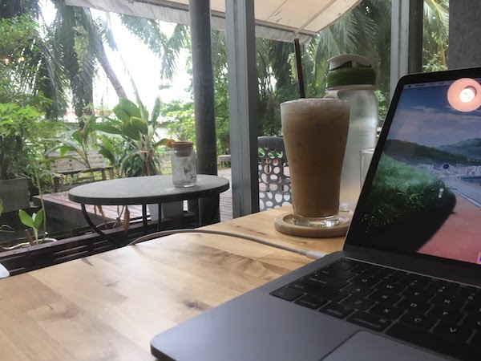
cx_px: 240
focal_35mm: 29
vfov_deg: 48.2
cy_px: 180
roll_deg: +1.8
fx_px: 403
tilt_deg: -6.6
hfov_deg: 61.7
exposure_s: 1/33
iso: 32
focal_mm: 4.15
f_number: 2.2
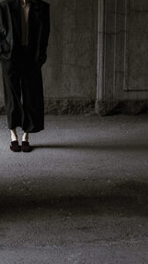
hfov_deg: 13.6
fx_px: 614
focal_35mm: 88
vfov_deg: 23.8
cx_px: 3
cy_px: 48
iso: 800
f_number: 3.5
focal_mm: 50
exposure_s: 1/125
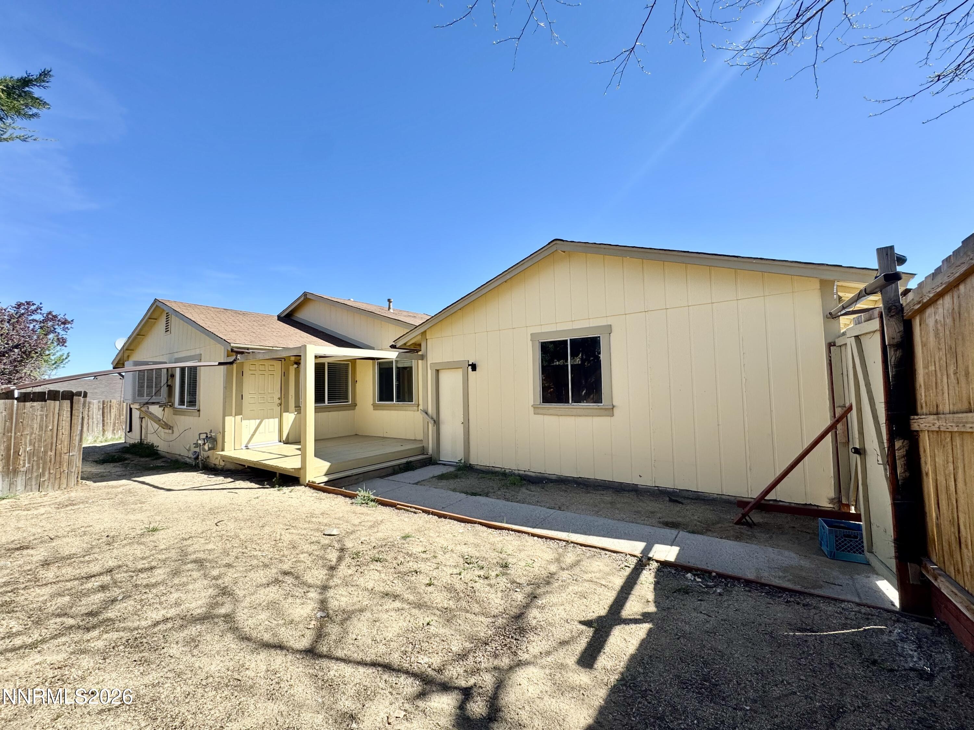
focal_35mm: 14
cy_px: 365
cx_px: 487
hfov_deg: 102.1
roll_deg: +0.5
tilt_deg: +4.1
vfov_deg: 85.7
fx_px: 394
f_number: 2.2
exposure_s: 1/573
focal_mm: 2.22
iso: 40
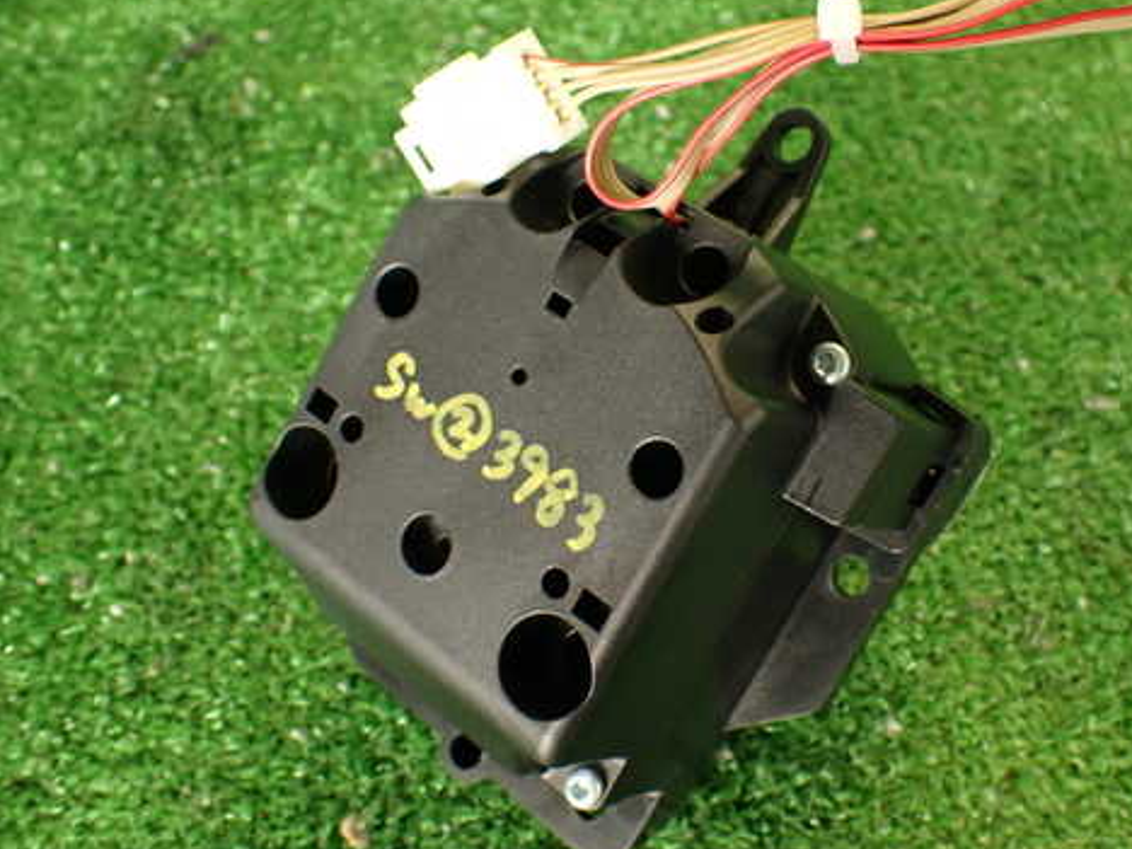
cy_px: 375
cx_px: 685
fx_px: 1341
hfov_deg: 45.5
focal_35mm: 41
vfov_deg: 35.1
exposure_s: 1/30
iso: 250
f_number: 2.4
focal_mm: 5.79
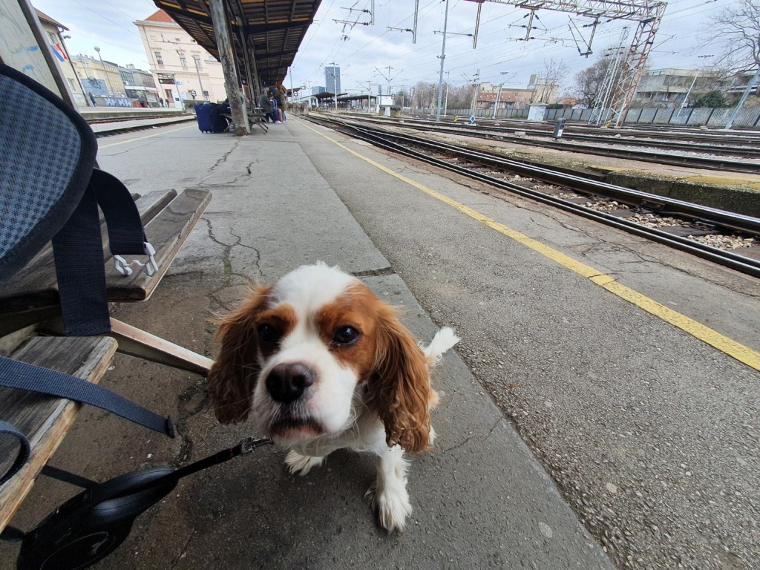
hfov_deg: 106.2
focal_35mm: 13
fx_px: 285
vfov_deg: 89.9
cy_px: 285
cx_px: 380
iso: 50
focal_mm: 1.8
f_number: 2.2
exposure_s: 1/113
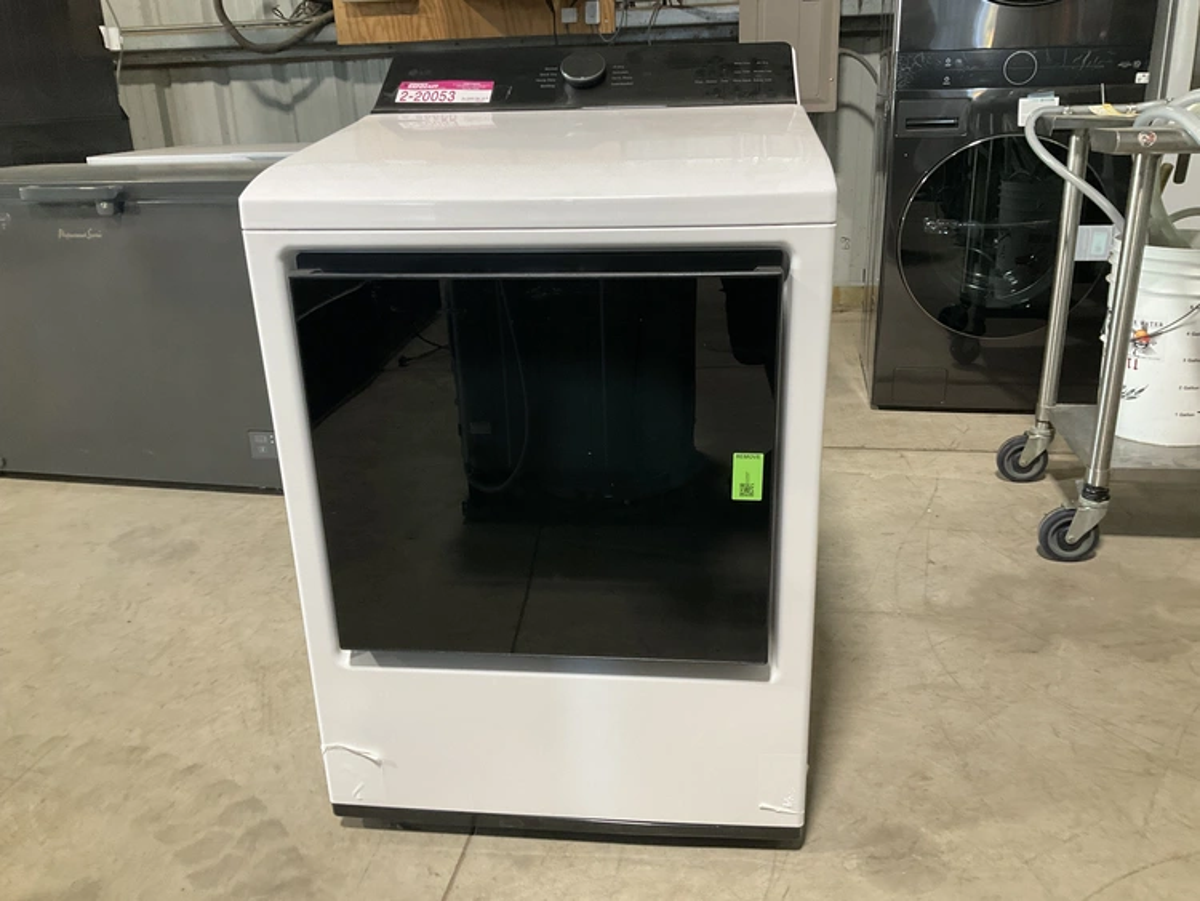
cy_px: 450
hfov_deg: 61.6
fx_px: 1006
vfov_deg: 48.3
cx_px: 600
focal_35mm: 29
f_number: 1.8
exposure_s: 1/60
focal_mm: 3
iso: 125
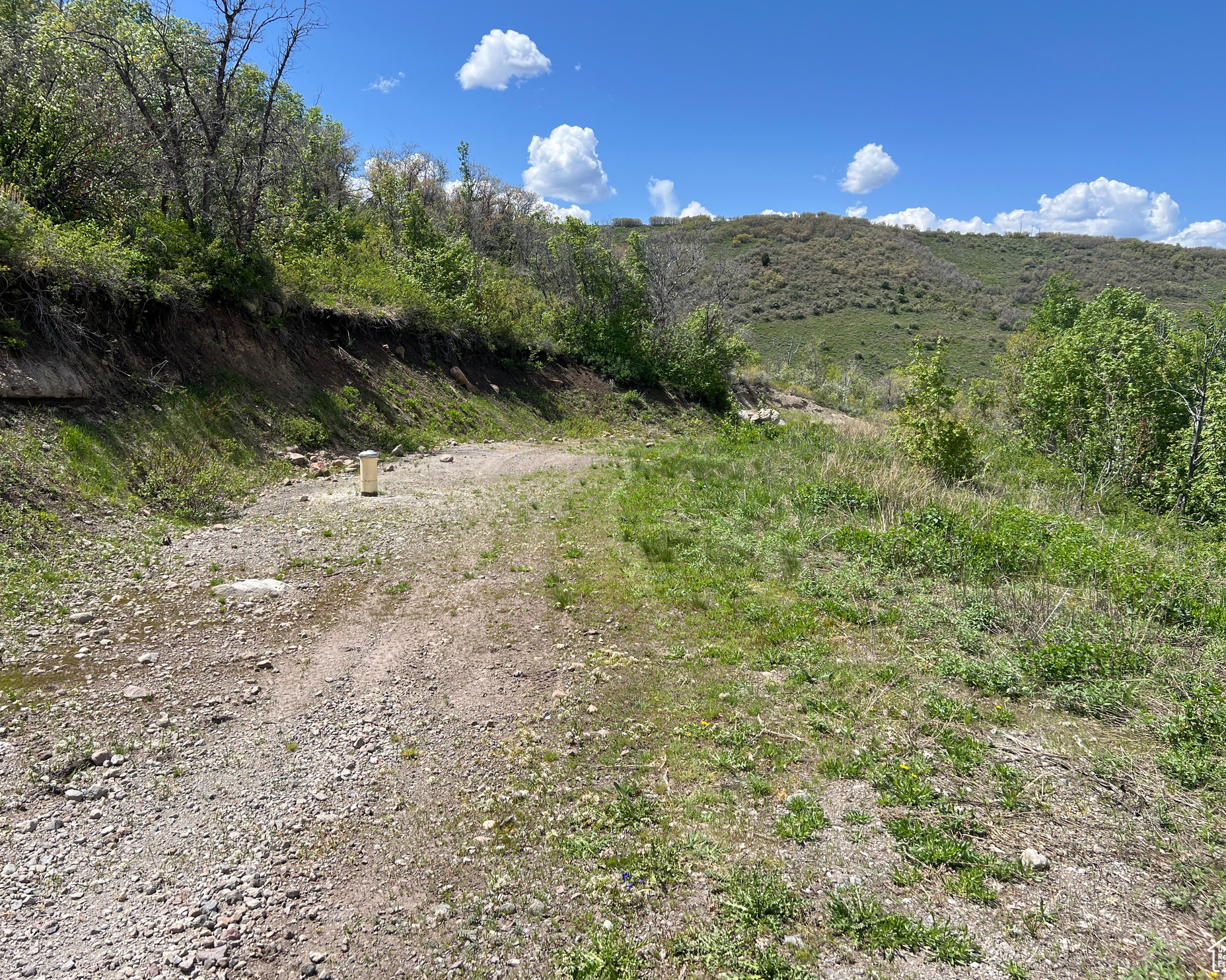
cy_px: 476
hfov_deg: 62.2
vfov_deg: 51.5
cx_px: 579
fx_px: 1016
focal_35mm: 28
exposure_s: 1/3704
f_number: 1.5
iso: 50
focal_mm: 5.7
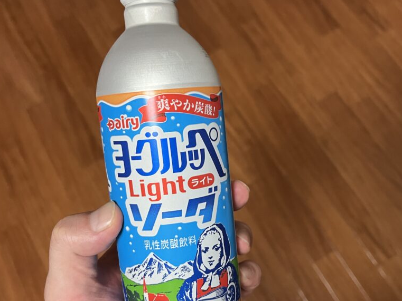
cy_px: 166
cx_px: 230
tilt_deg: -73.8
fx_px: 407
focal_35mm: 35
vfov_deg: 40.7
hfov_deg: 52.4
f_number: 1.6
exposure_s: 1/60
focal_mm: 5.1
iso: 400
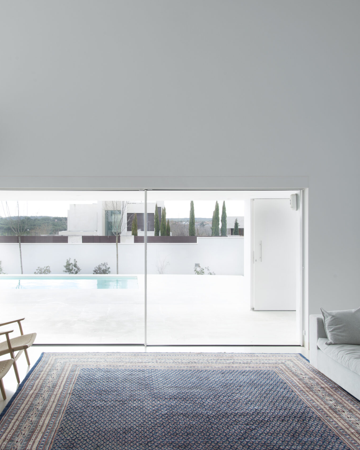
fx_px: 453
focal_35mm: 34
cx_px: 150
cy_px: 224
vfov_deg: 52.9
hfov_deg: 43.2
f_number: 14
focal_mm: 24
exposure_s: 1/15
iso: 100
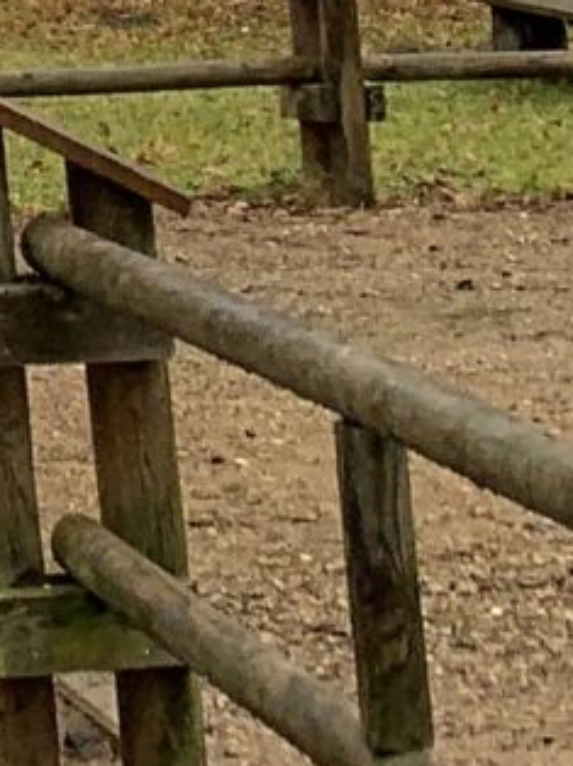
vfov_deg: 8.1
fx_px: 4685
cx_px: -951
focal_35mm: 212
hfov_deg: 6.5
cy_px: -1473
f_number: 1.8
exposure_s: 1/308
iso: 25
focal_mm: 4.25
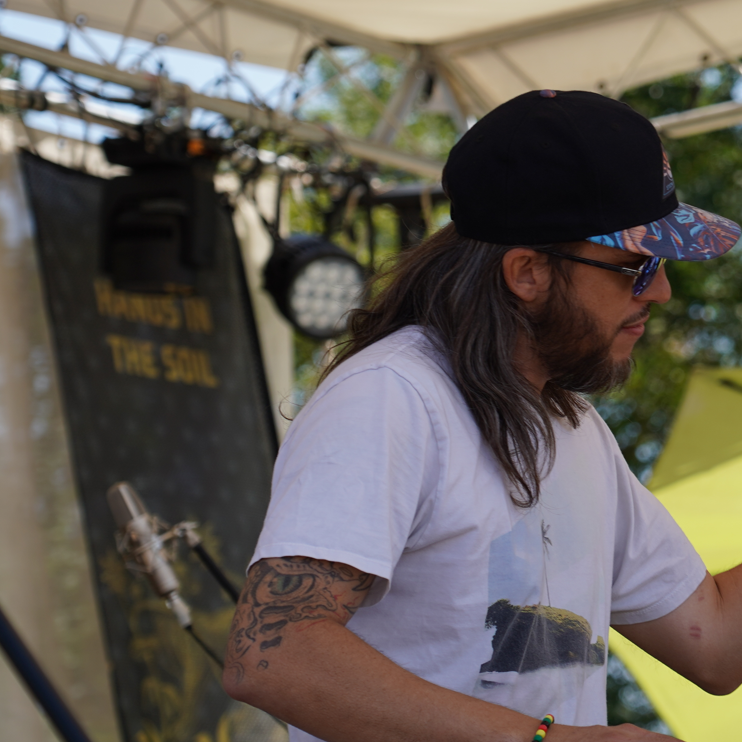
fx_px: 5360
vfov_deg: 7.9
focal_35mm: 221
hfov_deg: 7.9
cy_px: 277
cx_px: 832
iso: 100
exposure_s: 1/320
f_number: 5.6
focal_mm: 105
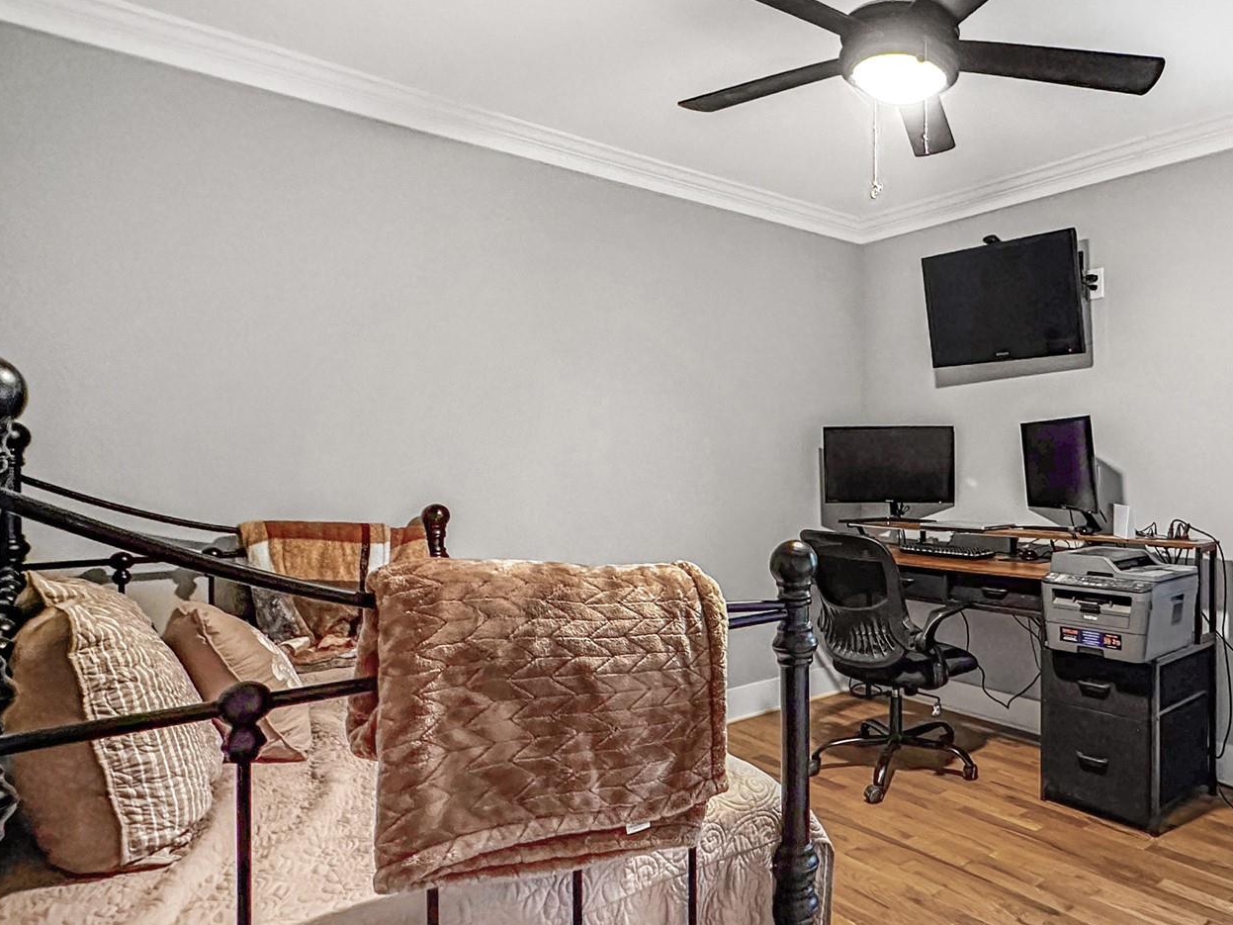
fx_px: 819
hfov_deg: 68.6
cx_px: 939
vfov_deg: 58.9
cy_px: 460
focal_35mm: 23
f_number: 2.2
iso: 1250
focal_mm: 2.22
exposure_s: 1/60
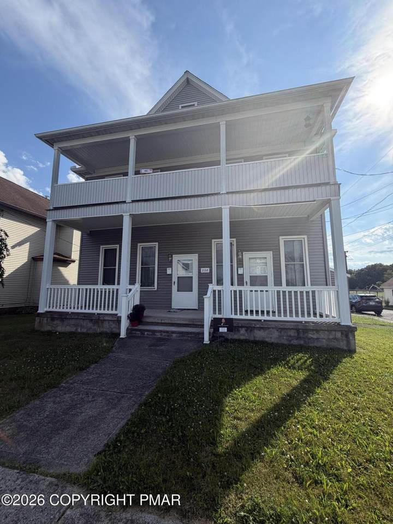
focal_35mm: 14
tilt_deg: +7.1
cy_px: 262
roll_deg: -0.5
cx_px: 196
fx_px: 212
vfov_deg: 102.1
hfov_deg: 85.7
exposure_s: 1/809
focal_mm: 2.22
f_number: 2.2
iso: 32
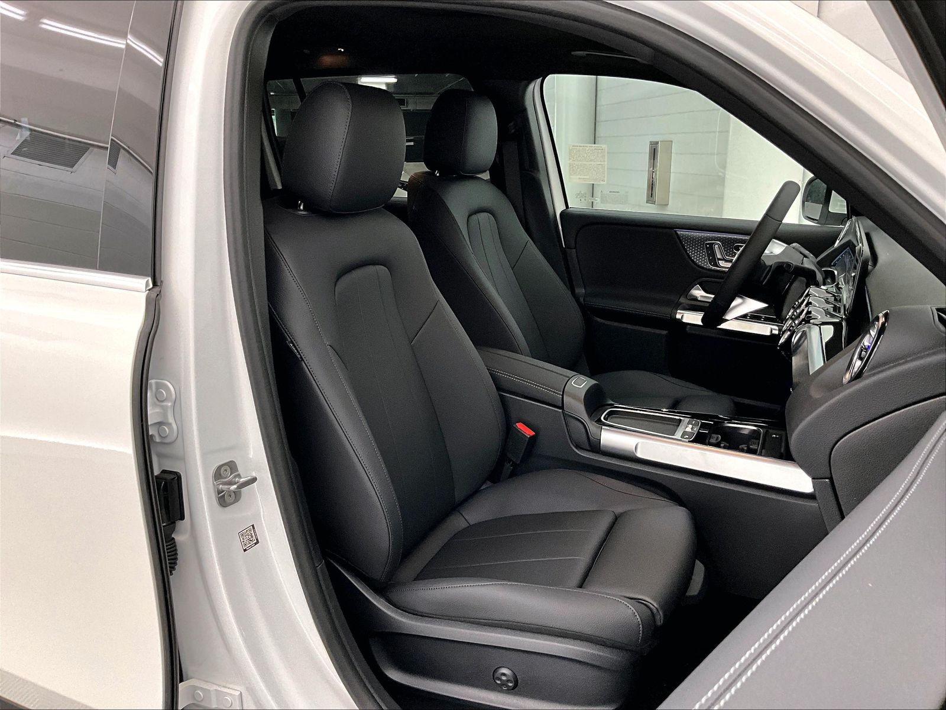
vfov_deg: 48.2
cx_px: 473
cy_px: 355
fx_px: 793
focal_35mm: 29
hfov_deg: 61.7
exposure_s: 1/60
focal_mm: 3
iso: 125
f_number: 1.8
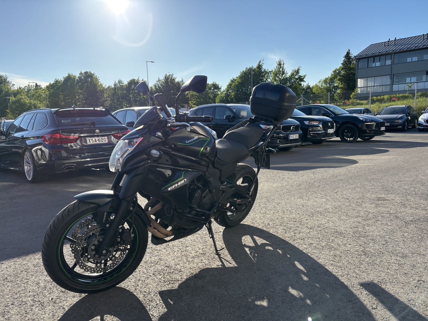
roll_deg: +1.3
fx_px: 321
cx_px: 214
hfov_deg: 67.3
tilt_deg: -8.4
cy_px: 160
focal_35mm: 26
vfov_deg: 53.1
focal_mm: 5.96
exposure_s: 1/2242
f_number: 1.6
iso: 50
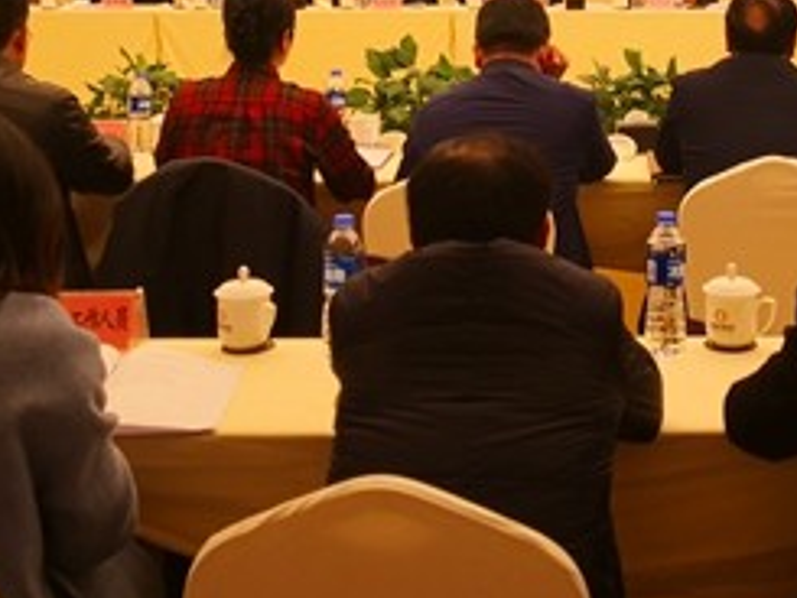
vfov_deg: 21.0
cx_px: 631
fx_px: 1520
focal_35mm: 66
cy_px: -91
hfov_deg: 28.8
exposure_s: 1/50
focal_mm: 3.95
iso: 80
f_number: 1.6
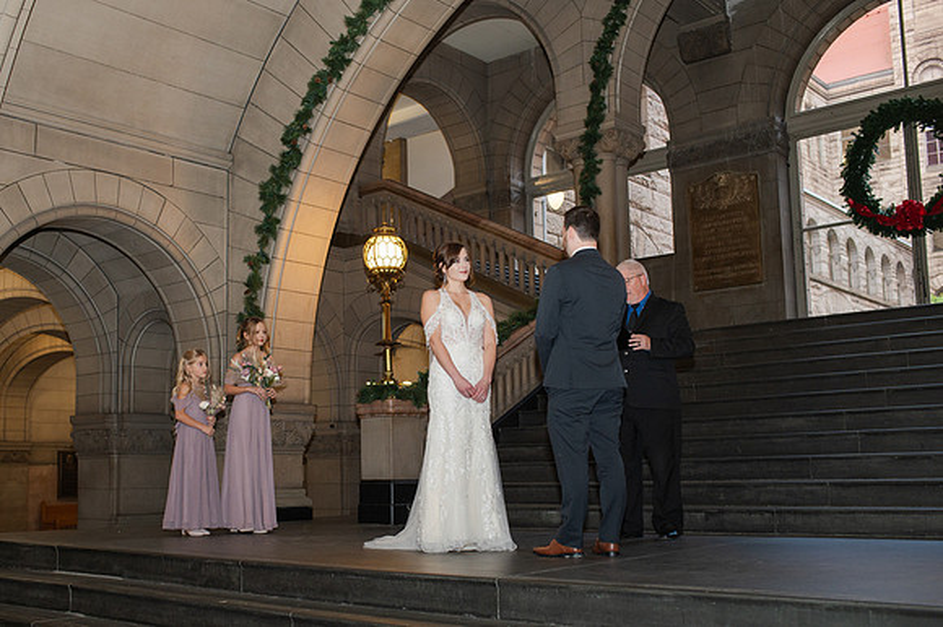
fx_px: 1045
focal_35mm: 40
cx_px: 405
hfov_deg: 48.4
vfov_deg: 33.4
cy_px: 358
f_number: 3.5
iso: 1000
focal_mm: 35
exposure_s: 1/200
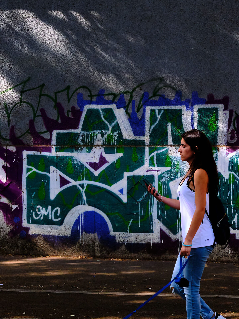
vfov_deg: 27.4
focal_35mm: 71
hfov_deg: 20.5
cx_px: 188
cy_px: 160
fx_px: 654
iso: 3200
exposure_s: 1/1000
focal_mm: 32.9
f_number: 6.4
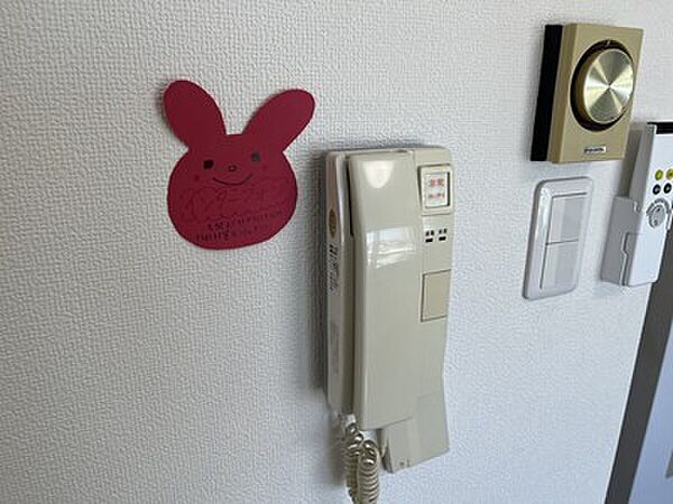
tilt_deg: -18.1
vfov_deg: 53.1
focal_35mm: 26
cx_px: 336
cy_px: 252
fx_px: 505
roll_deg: +0.5
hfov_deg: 67.3
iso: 40
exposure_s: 1/176
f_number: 1.6
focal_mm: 5.1
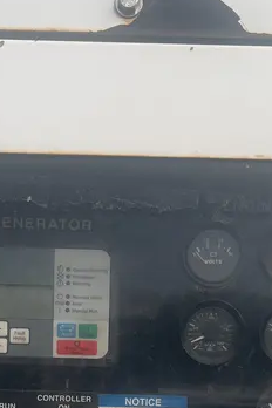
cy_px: 377
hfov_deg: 23.8
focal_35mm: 57
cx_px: 138
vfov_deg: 33.0
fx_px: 646
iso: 50
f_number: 1.6
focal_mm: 5.1
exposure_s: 1/1832
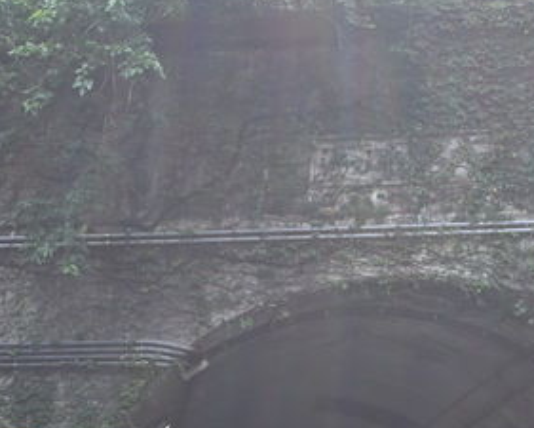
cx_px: 451
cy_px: 446
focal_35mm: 106
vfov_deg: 14.3
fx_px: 1676
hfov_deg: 17.9
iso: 280
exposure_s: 1/250
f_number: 4.5
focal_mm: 26
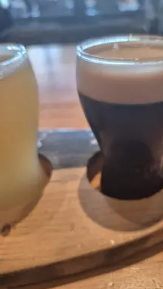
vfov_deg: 71.9
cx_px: 110
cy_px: 141
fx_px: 200
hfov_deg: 43.7
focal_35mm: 26
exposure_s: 1/120
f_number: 1.8
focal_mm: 5.4
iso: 250
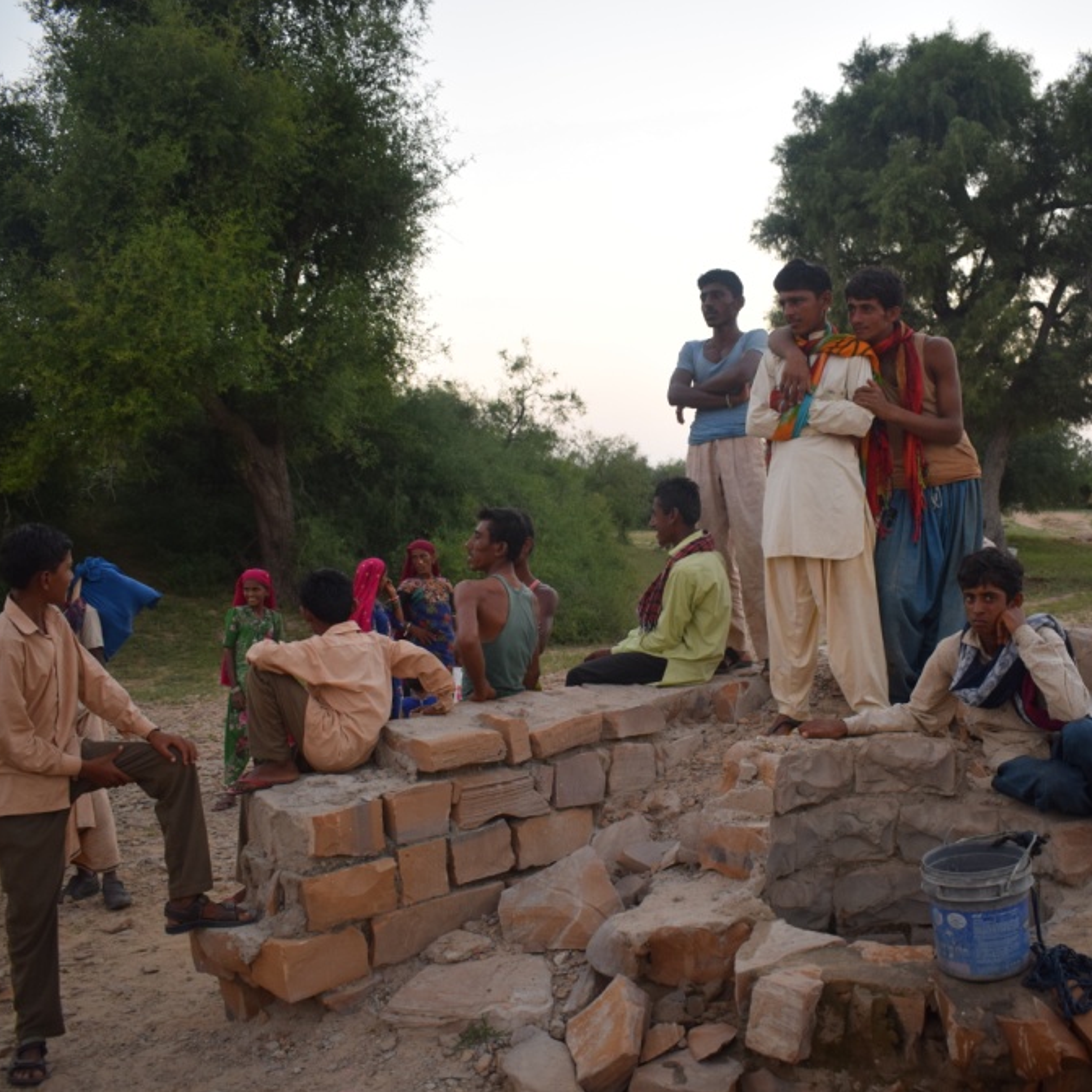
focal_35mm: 35
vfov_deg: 47.2
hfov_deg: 47.2
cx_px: 599
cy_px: 554
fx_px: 1249
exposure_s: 1/60
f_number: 4
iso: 560
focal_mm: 18
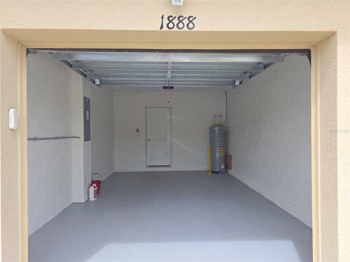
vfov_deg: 58.9
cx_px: 175
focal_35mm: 23
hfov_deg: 73.9
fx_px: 233
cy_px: 131
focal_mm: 6.3
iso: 80
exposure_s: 1/2333
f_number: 1.7
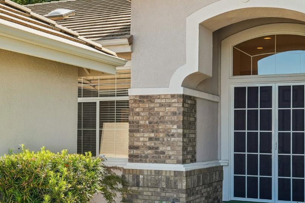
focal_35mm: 61
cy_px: 151
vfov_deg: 22.1
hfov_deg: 32.7
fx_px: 516
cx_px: 101
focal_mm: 33.5
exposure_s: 1/125
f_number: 8
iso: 400
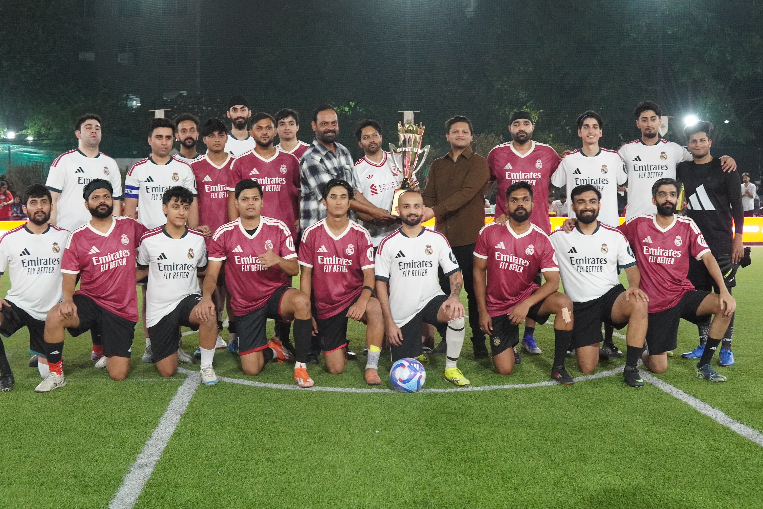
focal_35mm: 45
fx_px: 954
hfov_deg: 43.6
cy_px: 254
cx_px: 382
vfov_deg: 29.9
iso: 4000
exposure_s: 1/100
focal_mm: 30
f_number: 4.5
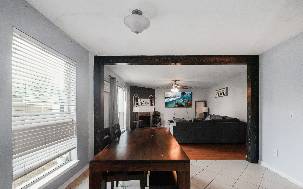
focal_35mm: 16
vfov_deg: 71.1
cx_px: 158
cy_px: 103
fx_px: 132
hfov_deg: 97.8
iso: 6400
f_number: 5.6
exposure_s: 1/320
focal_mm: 10
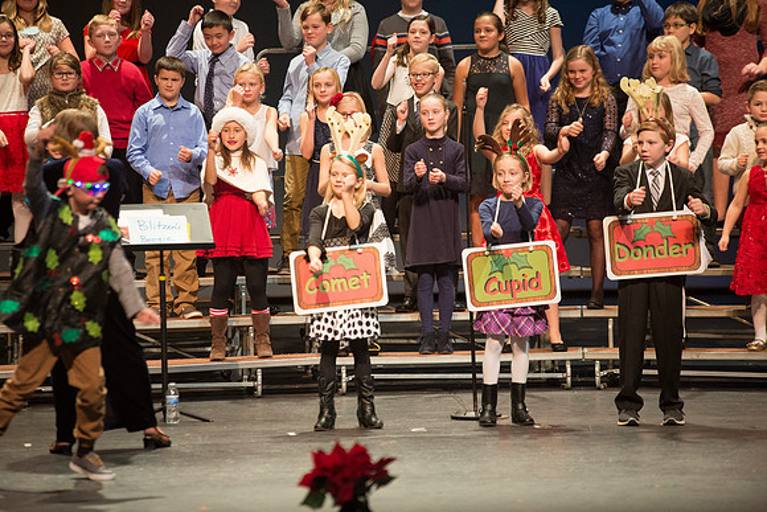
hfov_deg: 10.3
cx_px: 384
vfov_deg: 6.9
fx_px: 4262
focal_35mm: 200
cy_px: 256
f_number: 2.8
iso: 2500
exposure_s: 1/200
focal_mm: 200
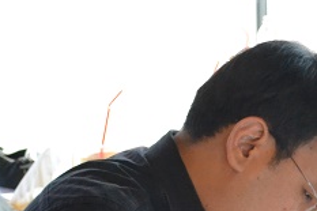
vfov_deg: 7.0
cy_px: 238
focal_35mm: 196
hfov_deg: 10.2
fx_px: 1725
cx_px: 431
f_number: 5
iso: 3200
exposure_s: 1/50
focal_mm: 38
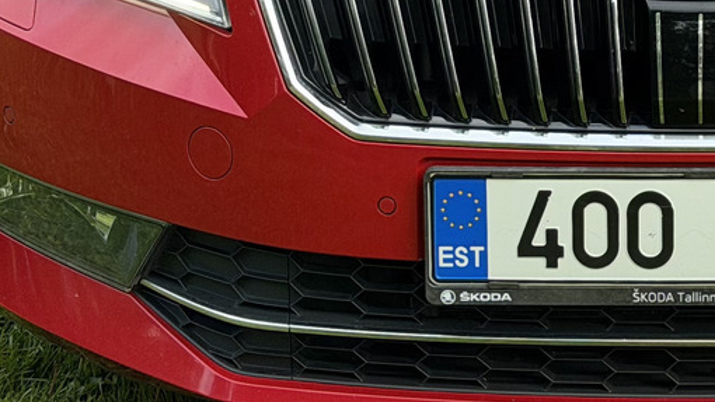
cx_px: 742
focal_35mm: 164
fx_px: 3110
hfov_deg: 12.9
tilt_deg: -13.0
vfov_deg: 7.2
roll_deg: -0.8
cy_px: -290
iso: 80
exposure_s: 1/652
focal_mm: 6.76
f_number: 1.78
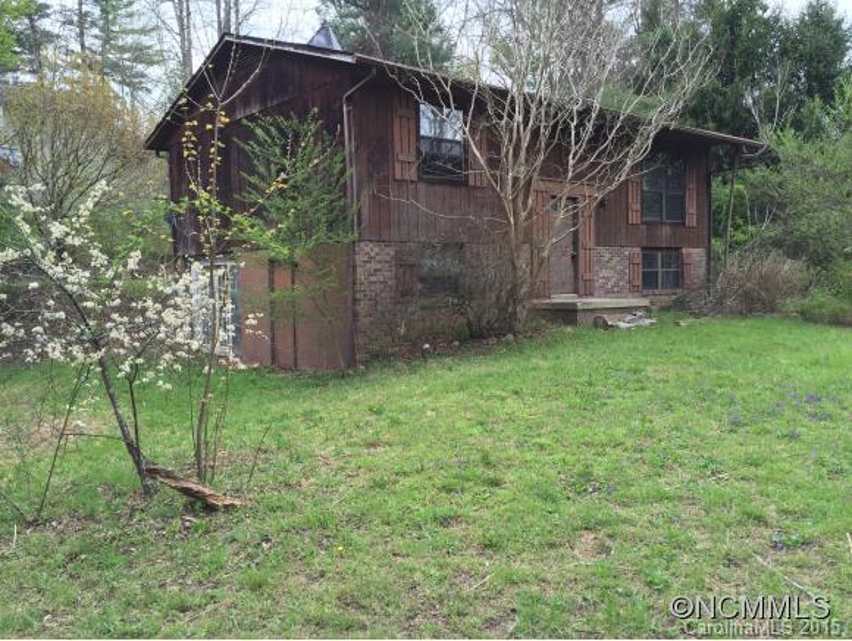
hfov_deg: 61.6
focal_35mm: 29
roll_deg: +0.0
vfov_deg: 48.3
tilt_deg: -1.9
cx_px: 426
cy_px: 320
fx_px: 714
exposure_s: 1/384
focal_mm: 4.15
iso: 32
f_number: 2.2
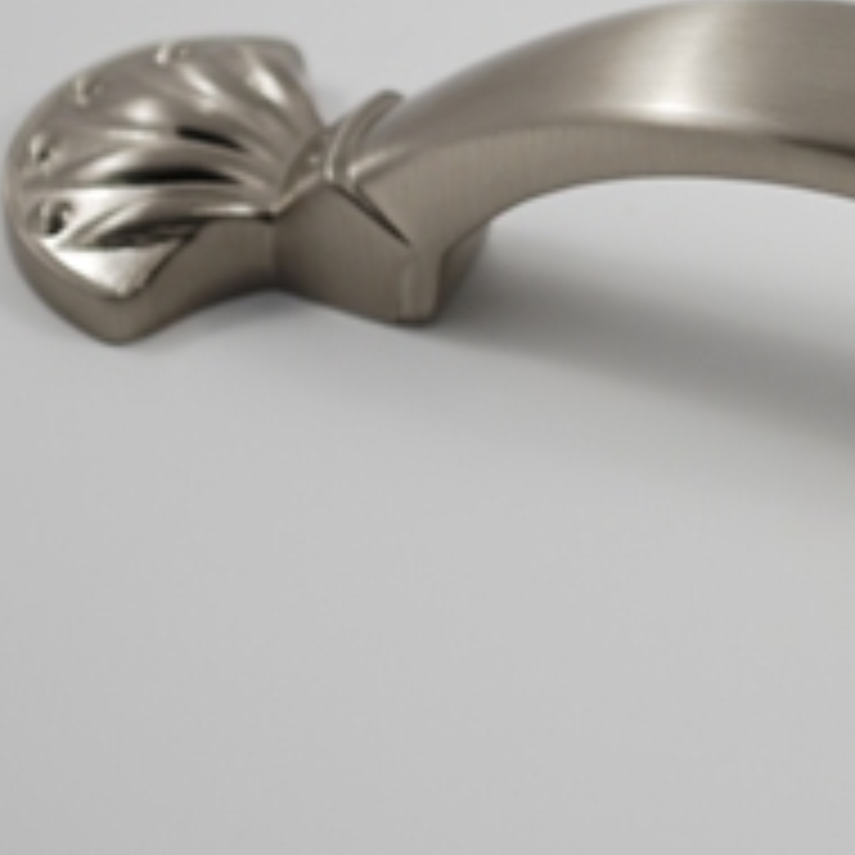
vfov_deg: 7.4
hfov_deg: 7.4
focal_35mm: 236
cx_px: 891
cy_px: 189
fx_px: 6607
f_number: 5.6
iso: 100
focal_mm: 55
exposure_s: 1/25
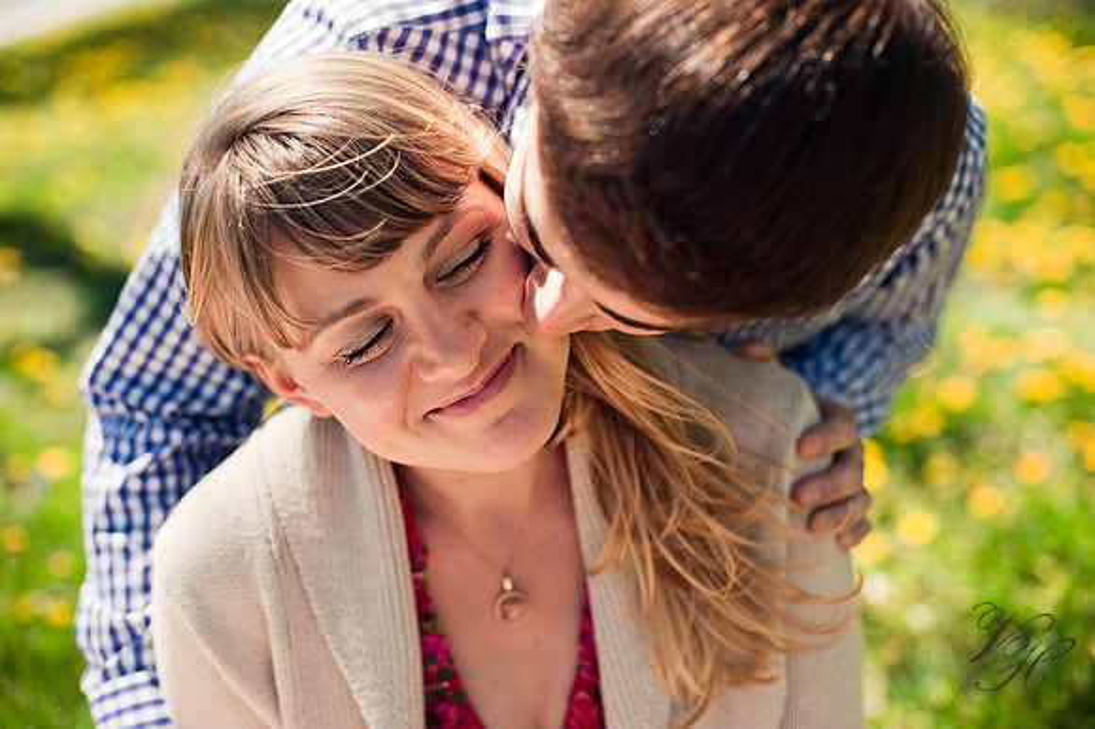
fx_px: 1520
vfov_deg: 27.0
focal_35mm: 50
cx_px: 548
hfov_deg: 39.6
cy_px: 364
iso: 200
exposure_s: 1/1600
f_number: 2.5
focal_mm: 50
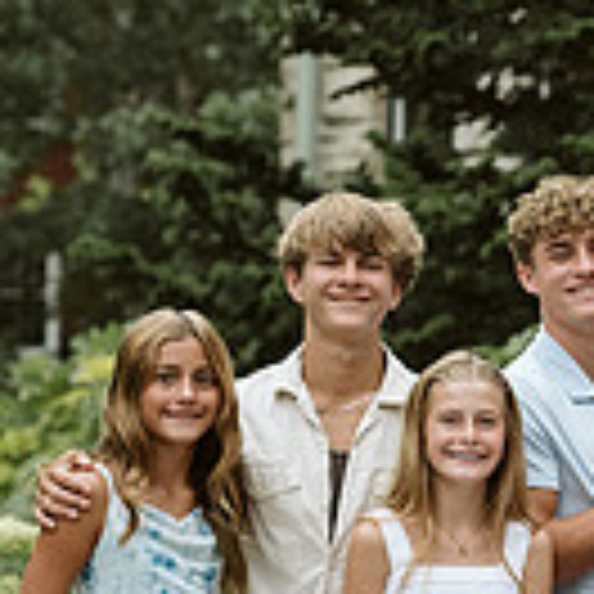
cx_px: 1079
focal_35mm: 218
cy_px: 406
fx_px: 4232
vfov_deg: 8.0
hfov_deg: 7.8
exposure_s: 1/400
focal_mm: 50
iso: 1000
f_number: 2.8
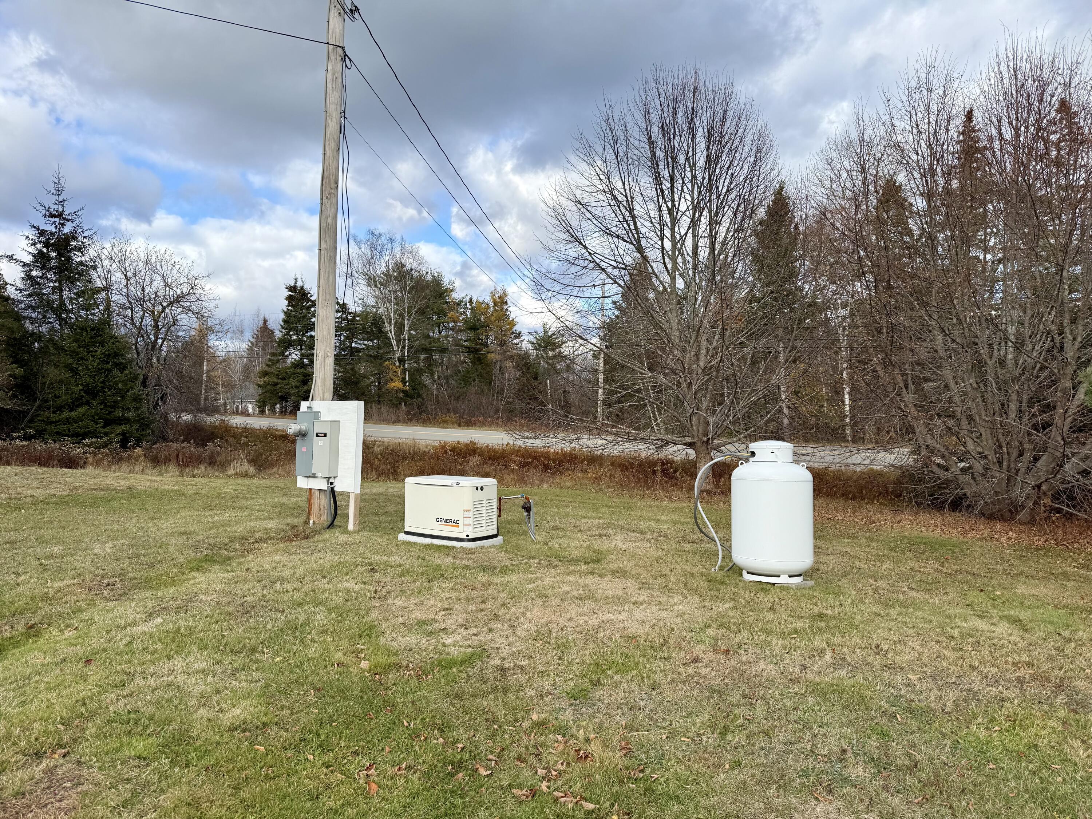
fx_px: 757
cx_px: 546
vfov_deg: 56.8
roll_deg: +1.7
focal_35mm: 24
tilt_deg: -1.4
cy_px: 410
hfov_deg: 71.6
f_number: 1.78
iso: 80
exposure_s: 1/1812
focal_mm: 6.76
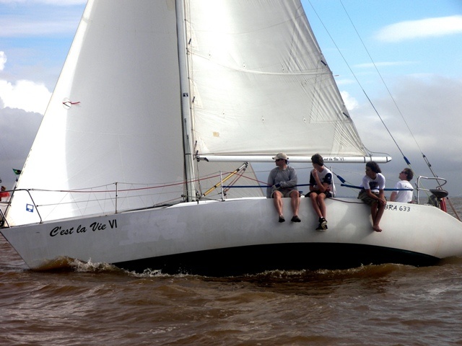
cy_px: 173
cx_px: 231
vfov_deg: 13.5
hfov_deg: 17.9
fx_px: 1468
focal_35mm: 110
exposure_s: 1/1000
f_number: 4
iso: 50
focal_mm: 23
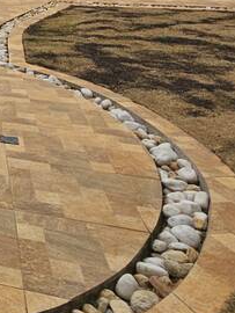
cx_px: -223
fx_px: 470
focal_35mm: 52
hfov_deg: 18.9
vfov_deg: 33.0
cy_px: -16
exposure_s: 1/2430
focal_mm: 2.2
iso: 50
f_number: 2.2
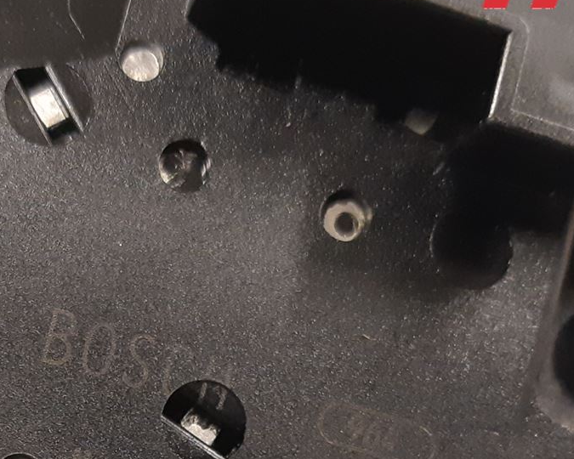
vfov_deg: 19.0
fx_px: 1308
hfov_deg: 24.4
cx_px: 134
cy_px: 518
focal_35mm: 77
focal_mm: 3.93
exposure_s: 1/25
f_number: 1.7
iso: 250
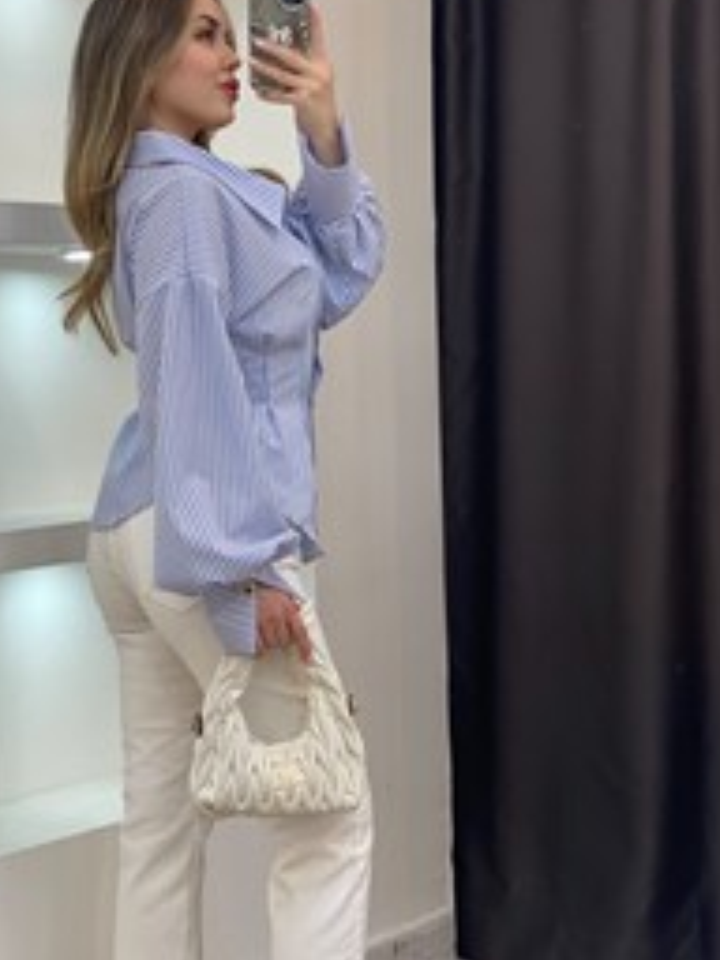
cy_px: 538
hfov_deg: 17.5
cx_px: 202
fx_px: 2330
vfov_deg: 23.3
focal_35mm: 84
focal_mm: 6
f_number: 2
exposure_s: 1/100
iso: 64
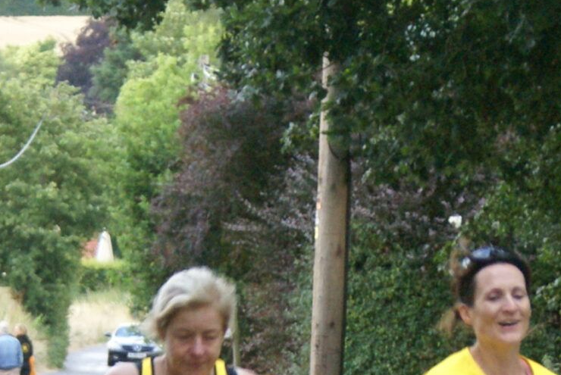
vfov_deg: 3.8
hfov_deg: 5.6
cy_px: 579
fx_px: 5662
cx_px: 728
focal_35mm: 363
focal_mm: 70
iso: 800
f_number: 5.6
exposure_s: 1/60
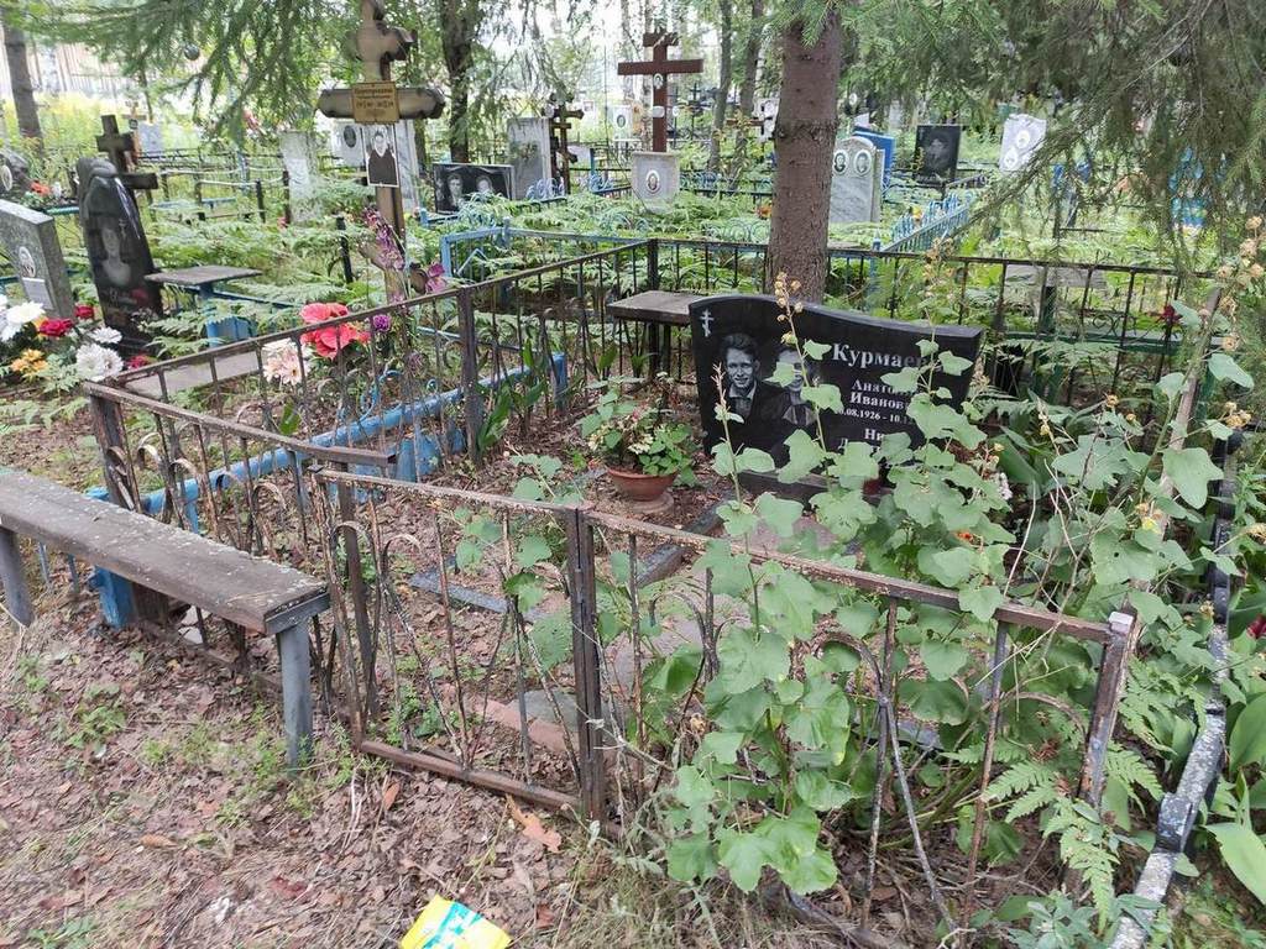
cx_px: 633
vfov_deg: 53.1
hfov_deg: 67.3
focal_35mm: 26
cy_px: 474
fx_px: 951
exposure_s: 1/60
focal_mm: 4.77
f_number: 1.75
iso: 181
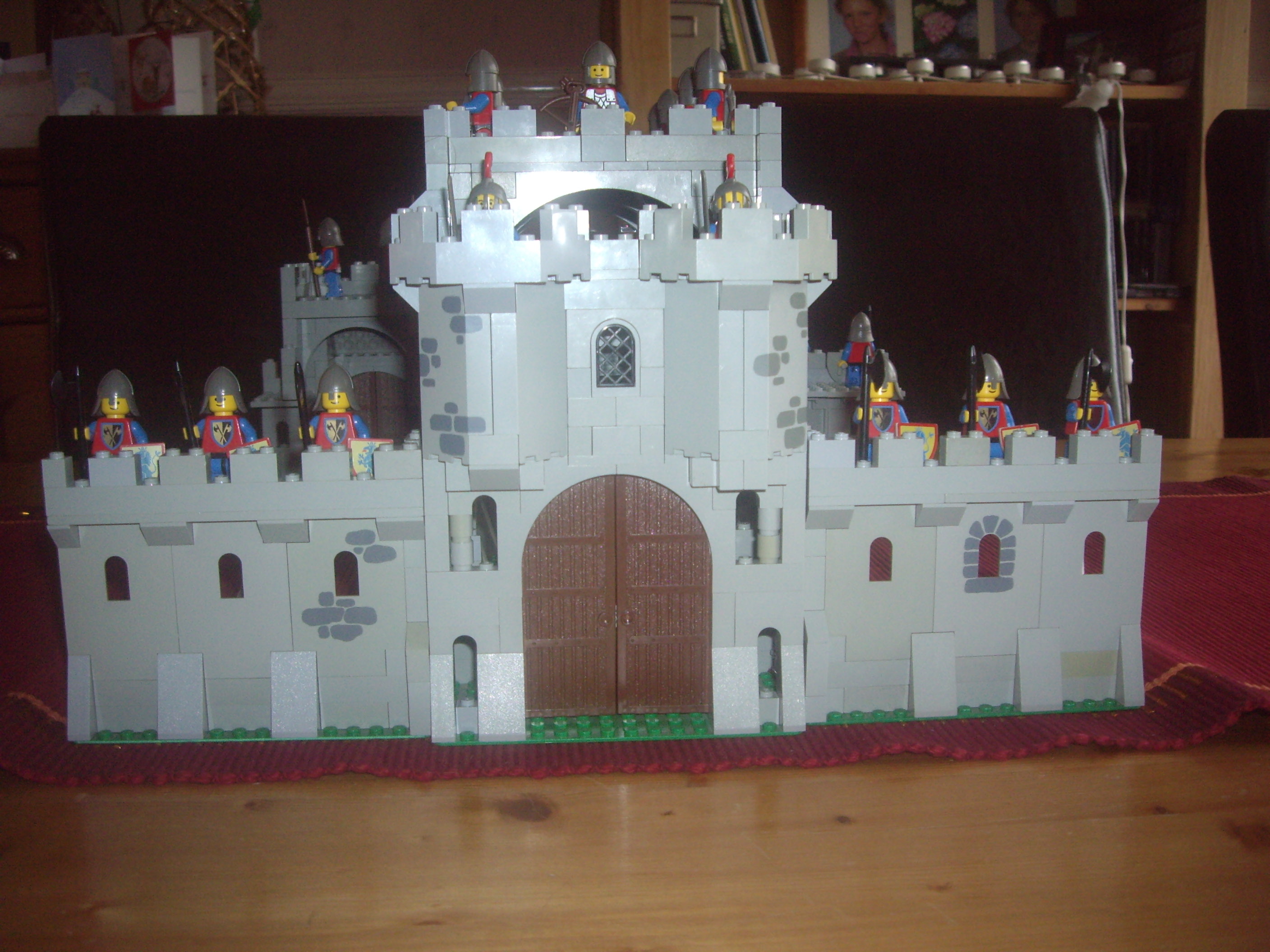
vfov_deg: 37.7
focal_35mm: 38
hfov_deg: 49.0
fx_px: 1394
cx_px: 635
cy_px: 476
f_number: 2.7
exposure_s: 1/40
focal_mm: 6.2
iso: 200
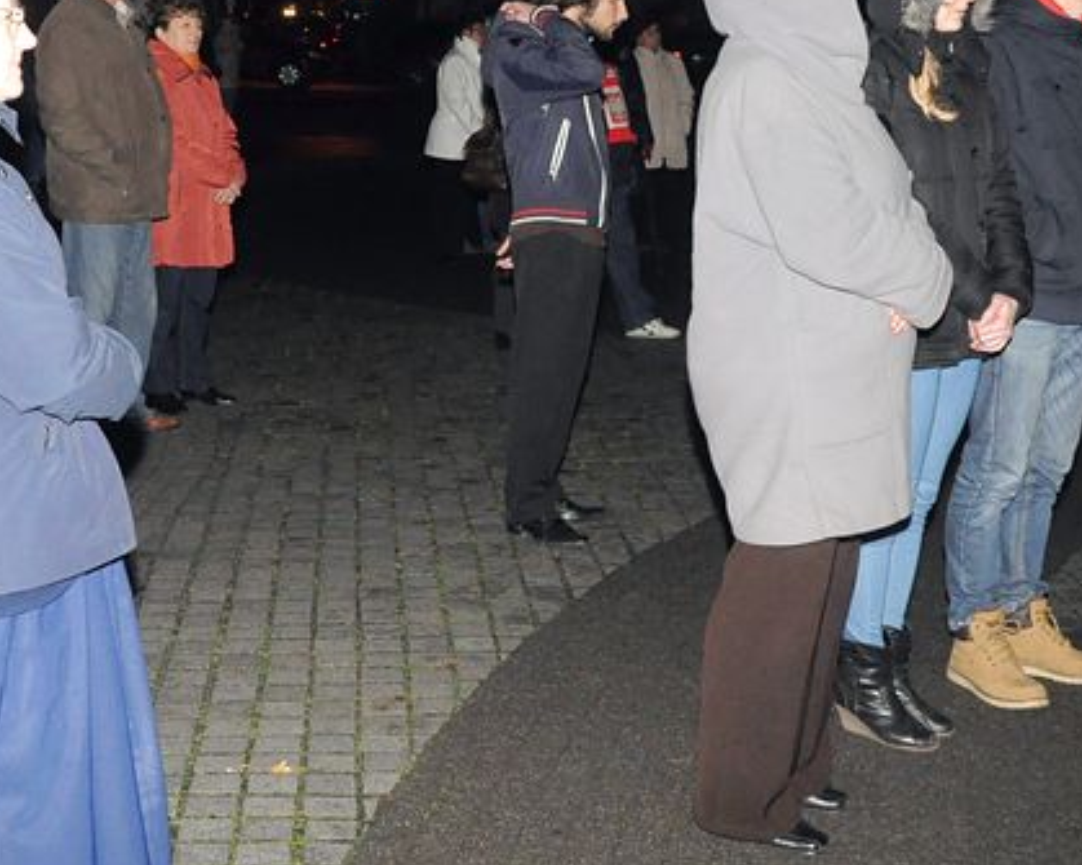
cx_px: 501
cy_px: 363
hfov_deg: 31.5
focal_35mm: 60
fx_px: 1919
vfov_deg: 25.4
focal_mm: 21
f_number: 8
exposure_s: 1/60
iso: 2500
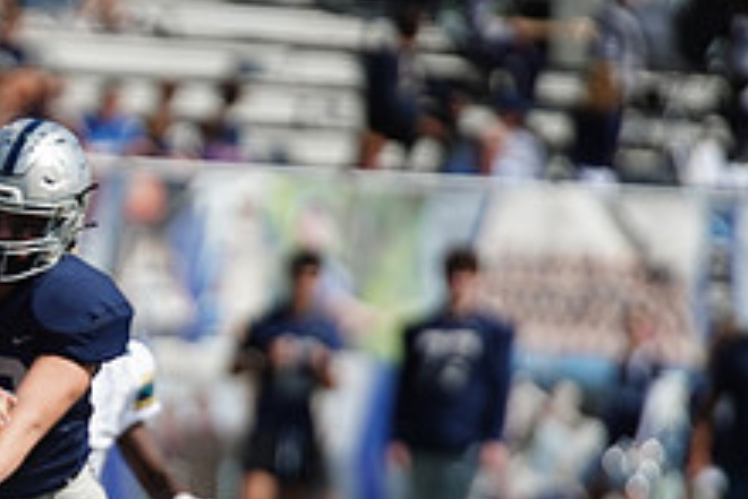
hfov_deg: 2.6
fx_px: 16445
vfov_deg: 1.7
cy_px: 457
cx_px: -167
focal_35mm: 791
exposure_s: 1/6400
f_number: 2.8
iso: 400
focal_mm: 300
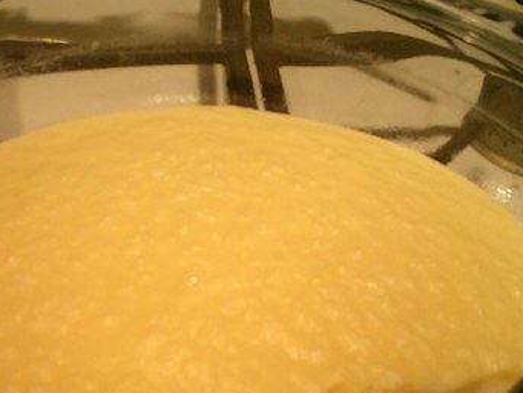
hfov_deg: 30.5
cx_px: 187
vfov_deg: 22.9
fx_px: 952
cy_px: 328
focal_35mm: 63
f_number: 4.2
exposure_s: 1/100
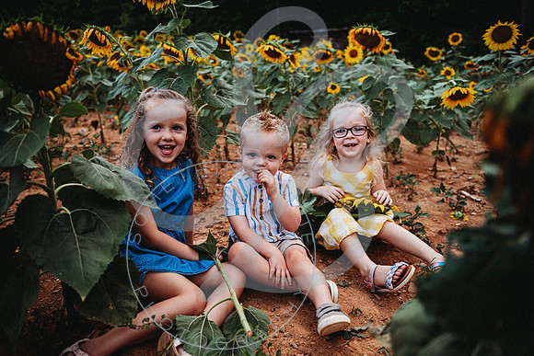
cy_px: 178
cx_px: 267
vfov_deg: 46.4
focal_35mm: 28
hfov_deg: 65.5
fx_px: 415
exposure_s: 1/250
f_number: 2.8
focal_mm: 28
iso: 100
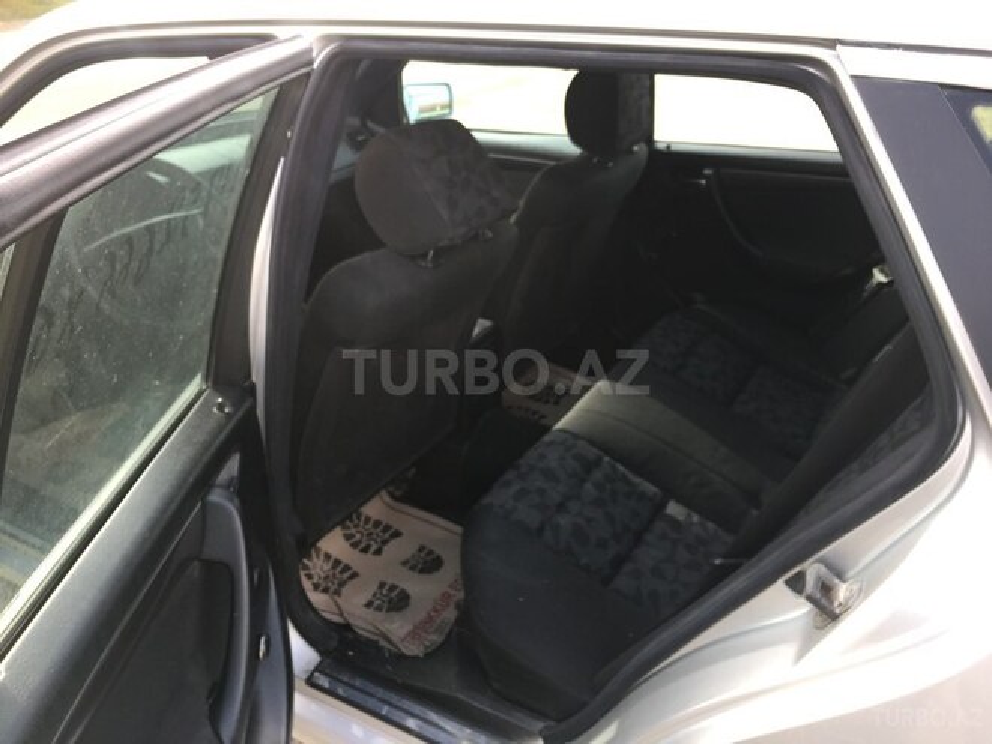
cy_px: 372
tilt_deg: -25.3
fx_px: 831
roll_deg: +2.5
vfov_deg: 48.2
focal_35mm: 29
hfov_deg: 61.7
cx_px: 496
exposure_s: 1/117
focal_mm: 4.15
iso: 25
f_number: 2.2
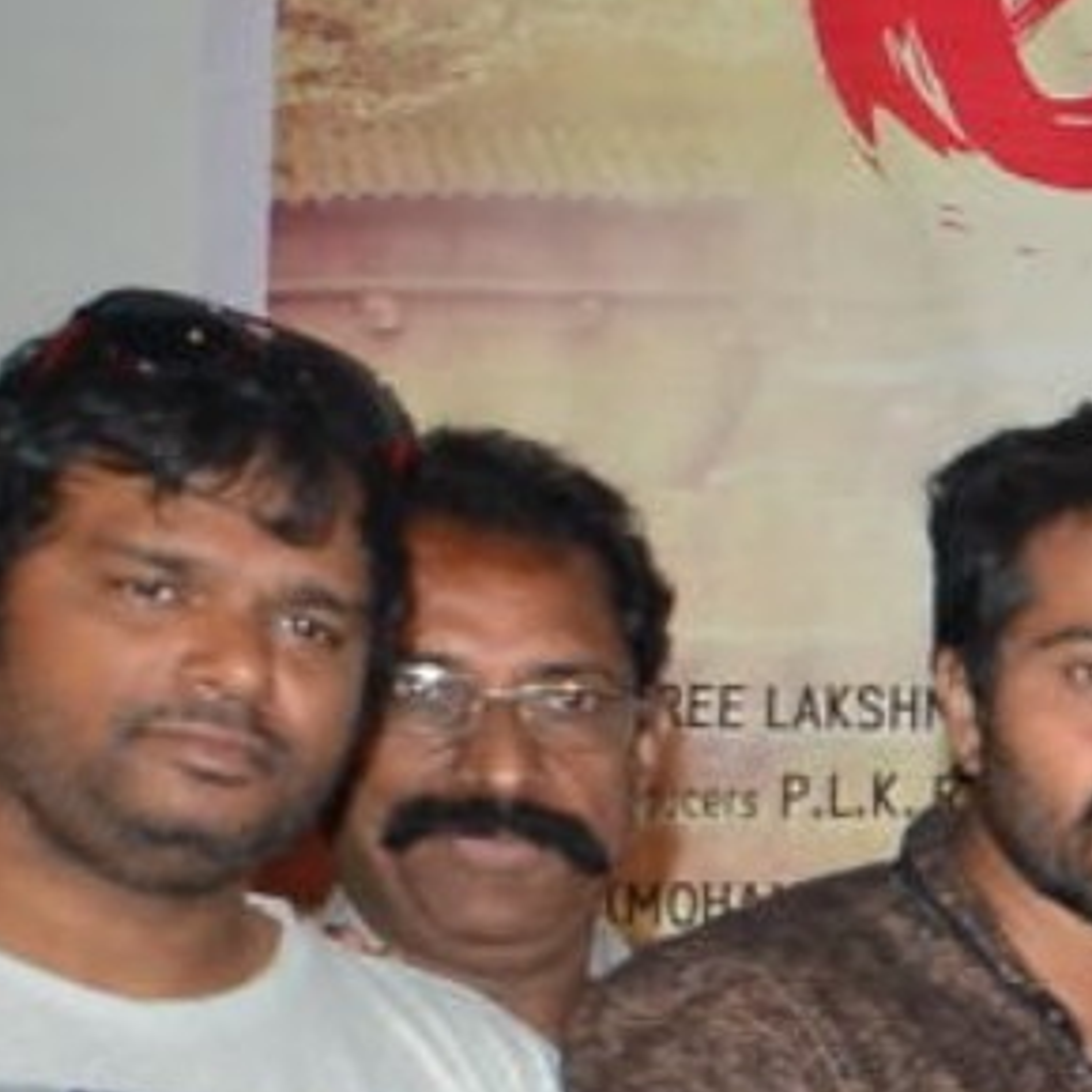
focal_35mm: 179
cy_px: 1789
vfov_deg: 9.4
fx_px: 6389
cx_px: 3991
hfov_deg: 7.6
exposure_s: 1/125
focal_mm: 18
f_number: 5.6
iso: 800
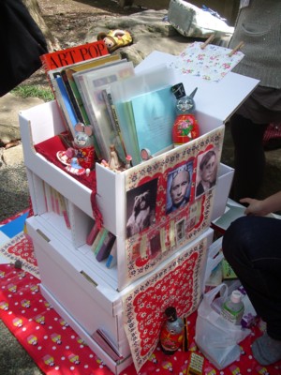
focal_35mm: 35
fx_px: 379
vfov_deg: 52.6
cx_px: 140
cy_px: 188
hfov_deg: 40.7
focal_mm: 5.8
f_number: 2.6
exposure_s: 1/320
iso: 80
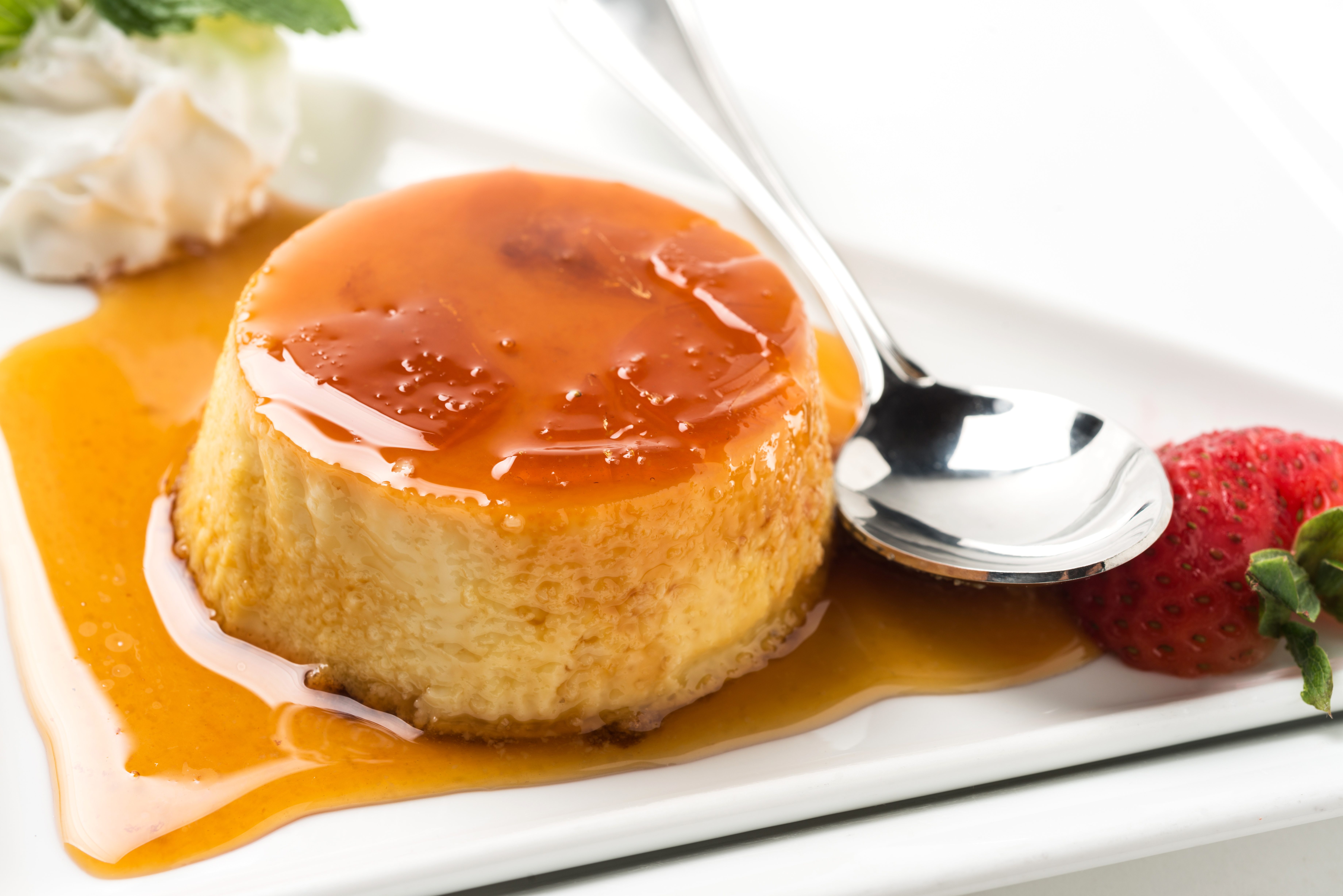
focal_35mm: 60
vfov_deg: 22.6
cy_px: 448
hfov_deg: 33.4
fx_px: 2239
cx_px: 672
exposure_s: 1/125
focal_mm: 60
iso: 100
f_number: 11
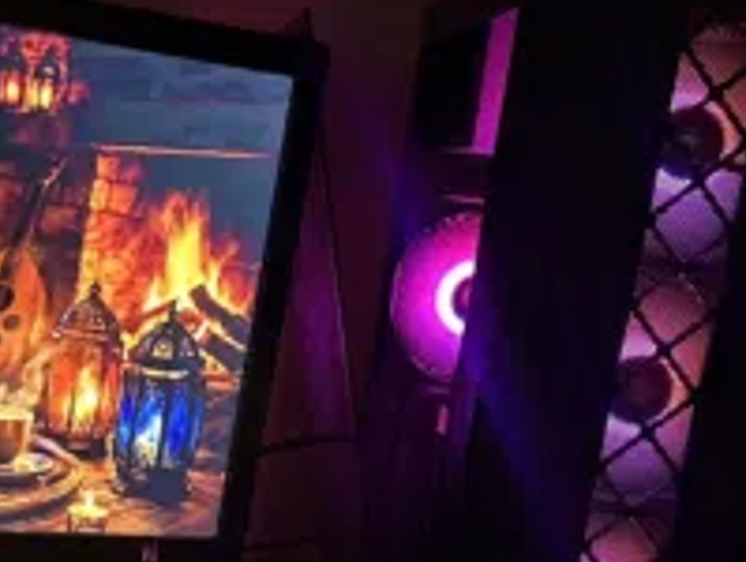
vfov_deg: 18.6
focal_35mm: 77
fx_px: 1662
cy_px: 577
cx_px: 135
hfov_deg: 24.8
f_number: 1.78
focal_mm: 6.86
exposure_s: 1/34
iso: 1000
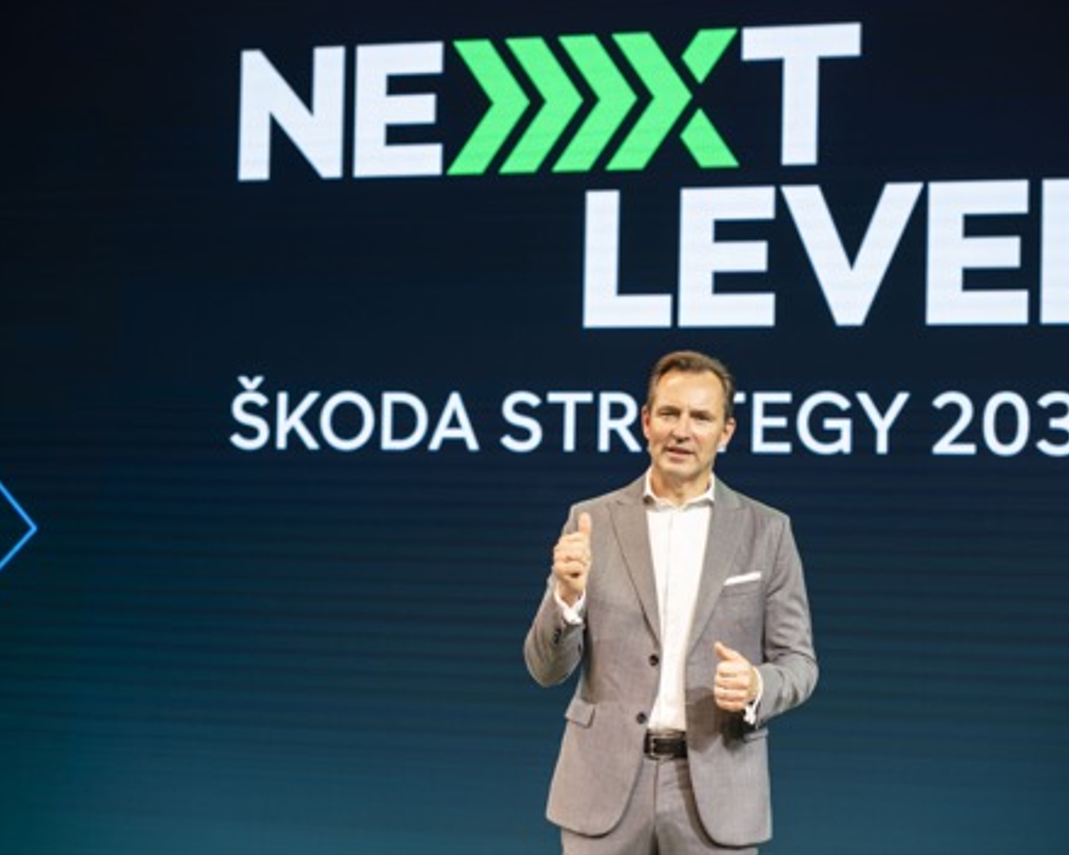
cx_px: 550
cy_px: 424
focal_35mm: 97
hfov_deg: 19.8
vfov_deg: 15.9
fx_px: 3069
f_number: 4
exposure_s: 1/100
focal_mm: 85
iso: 200
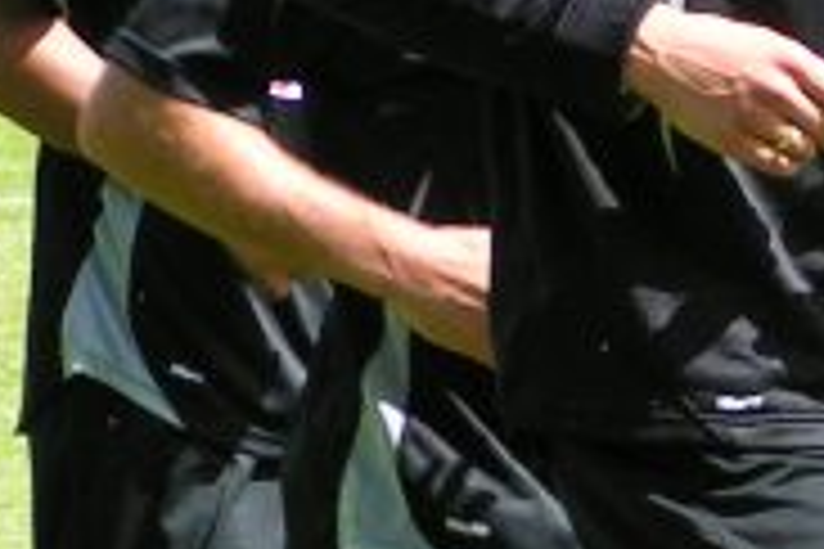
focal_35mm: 683
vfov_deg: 2.0
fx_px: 15632
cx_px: 720
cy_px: -423
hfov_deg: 3.0
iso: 50
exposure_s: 1/200
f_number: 5
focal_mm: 22.9
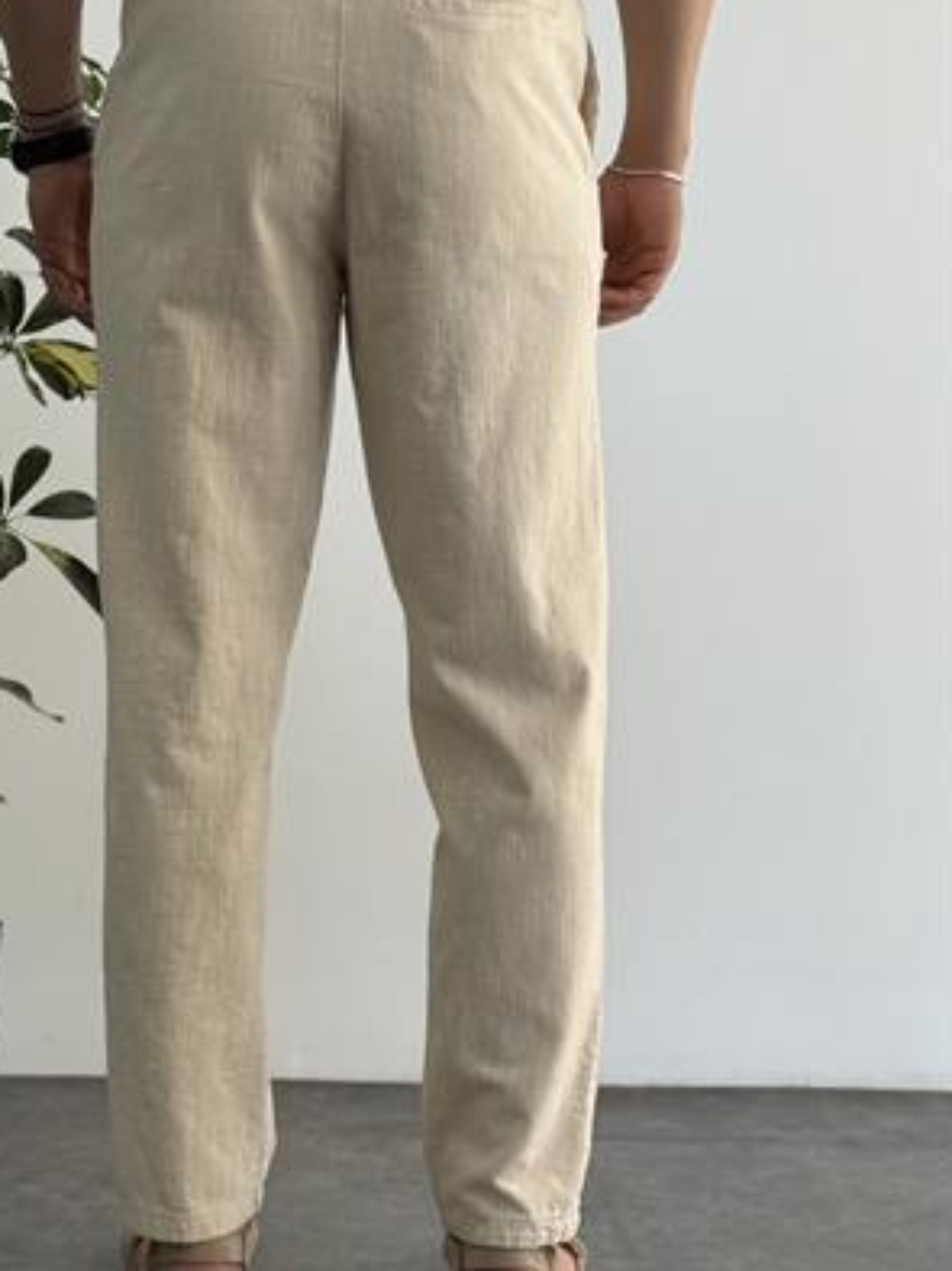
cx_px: 319
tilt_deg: -1.2
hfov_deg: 22.5
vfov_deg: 29.8
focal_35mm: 65
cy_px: 585
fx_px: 2386
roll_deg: -1.3
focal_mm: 6.76
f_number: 1.78
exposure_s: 1/390
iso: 80
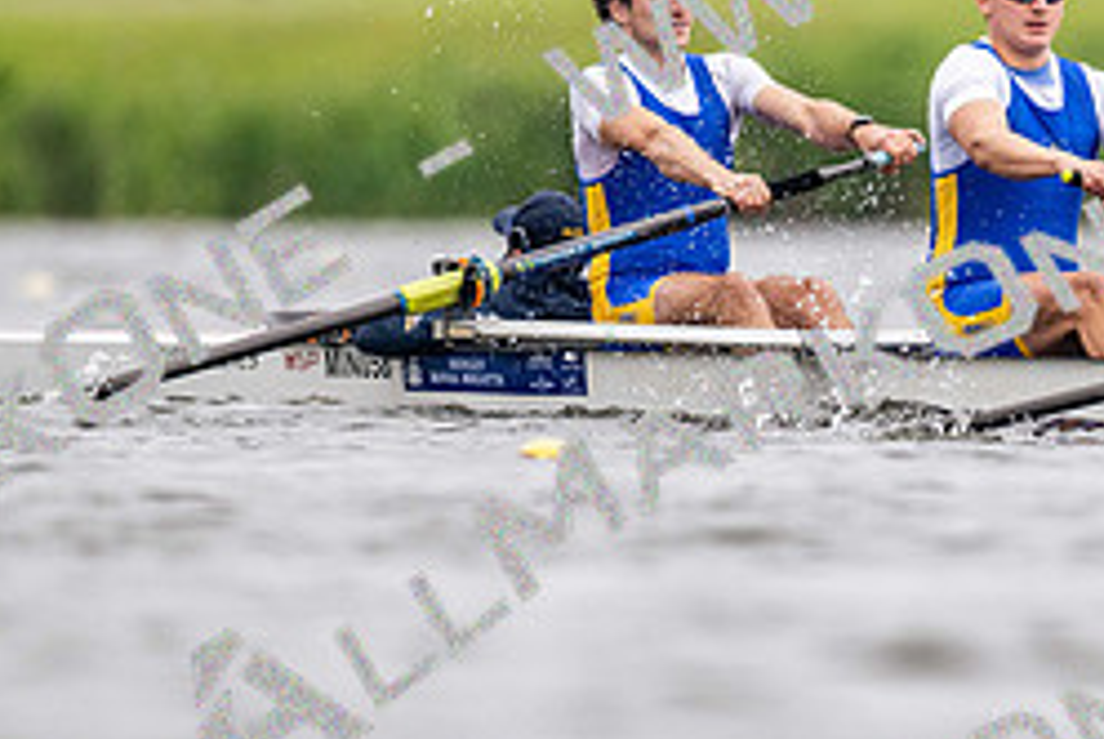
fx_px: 43014
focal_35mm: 1401
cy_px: 136
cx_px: 1095
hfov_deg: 1.5
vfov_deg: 1.0
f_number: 4
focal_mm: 600
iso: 1100
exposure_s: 1/2000
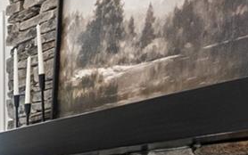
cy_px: 210
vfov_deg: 13.4
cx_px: -360
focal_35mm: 94
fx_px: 636
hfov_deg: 14.2
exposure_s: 1/200
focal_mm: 16
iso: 200
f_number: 8
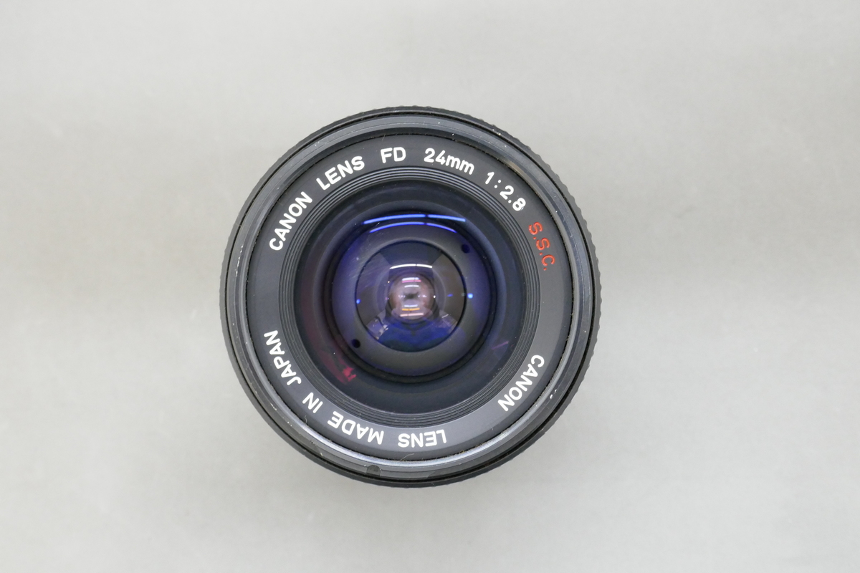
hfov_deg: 47.4
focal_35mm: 41
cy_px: 286
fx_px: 979
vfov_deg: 32.6
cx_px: 430
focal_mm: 14.9
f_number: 5.6
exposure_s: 1/20
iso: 1600
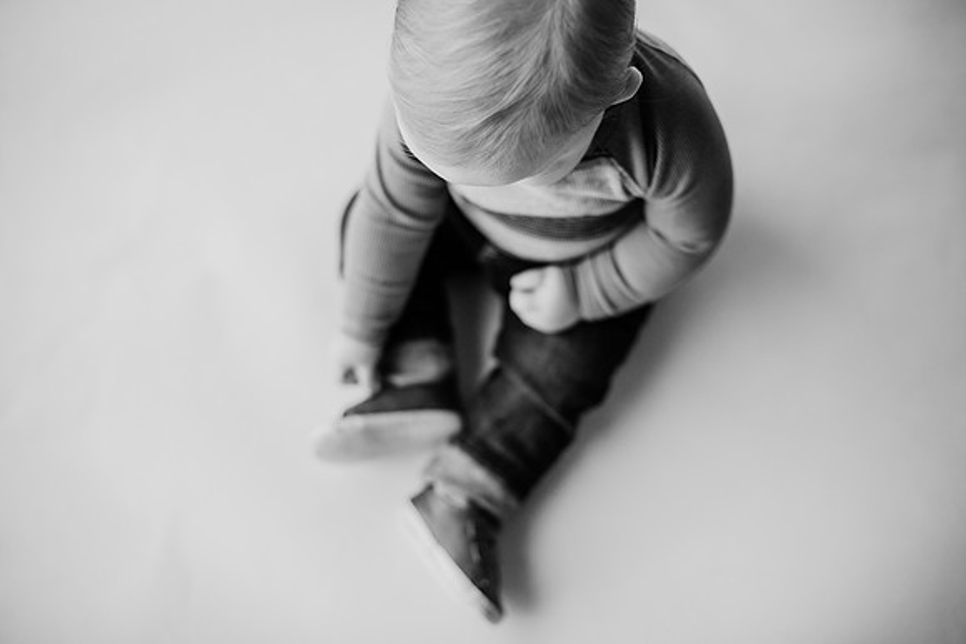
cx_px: 483
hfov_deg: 39.6
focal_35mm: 50
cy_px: 322
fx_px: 1342
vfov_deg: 27.0
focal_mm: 50
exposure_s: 1/640
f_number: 2
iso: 400
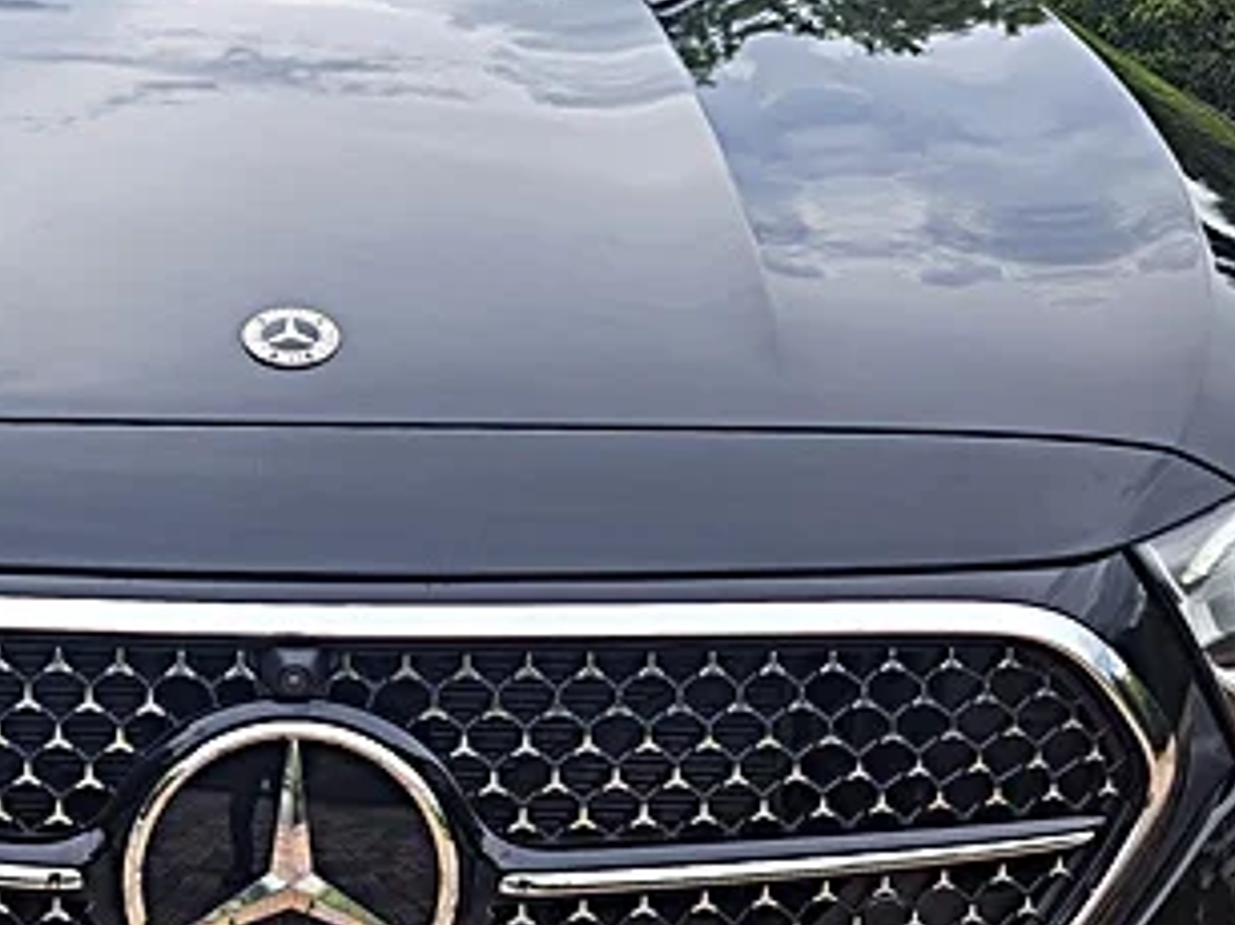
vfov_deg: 24.4
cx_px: 213
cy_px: 507
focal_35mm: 60
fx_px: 2140
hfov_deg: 31.2
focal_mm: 5.4
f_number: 1.8
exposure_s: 1/744
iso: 25
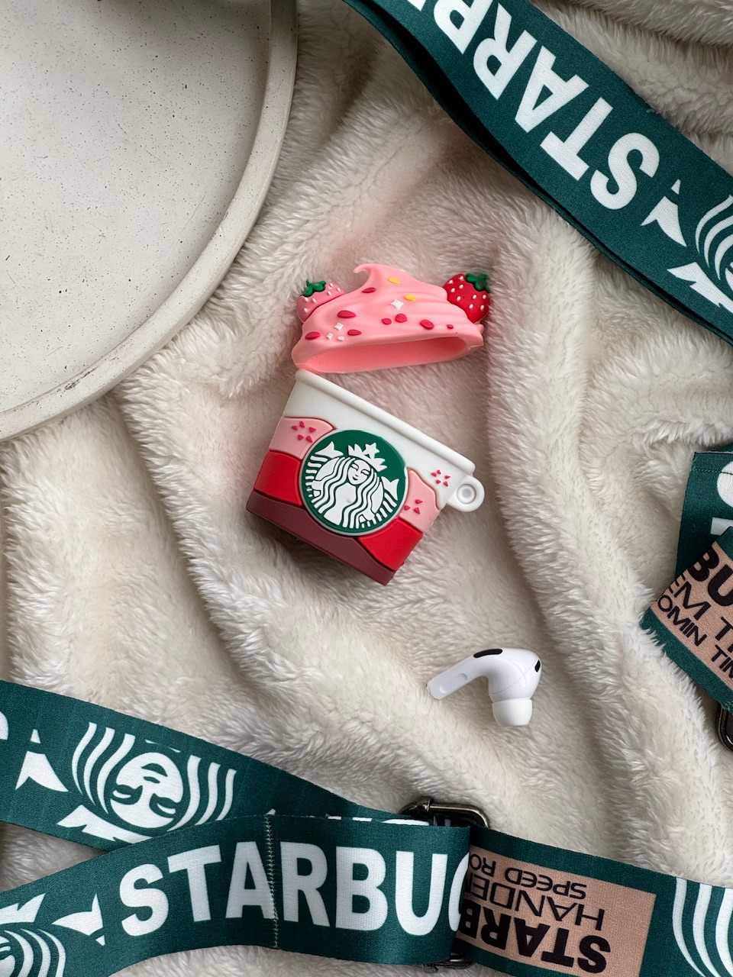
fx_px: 2174
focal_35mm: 77
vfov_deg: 25.3
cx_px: 366
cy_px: 488
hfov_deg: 19.1
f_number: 2.8
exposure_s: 1/99
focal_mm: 9
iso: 125
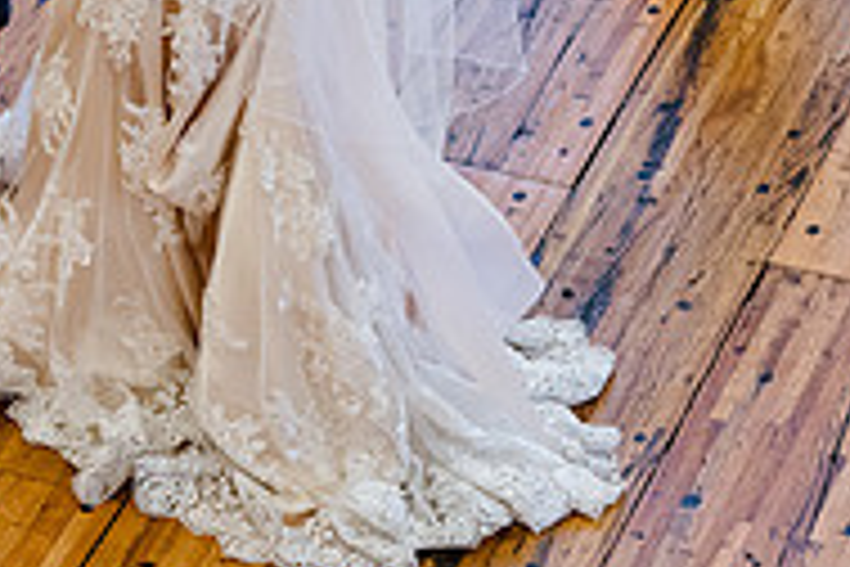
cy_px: -122
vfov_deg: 5.6
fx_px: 5784
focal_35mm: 245
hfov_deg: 8.4
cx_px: 270
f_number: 2.8
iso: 2500
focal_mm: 80
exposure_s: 1/640
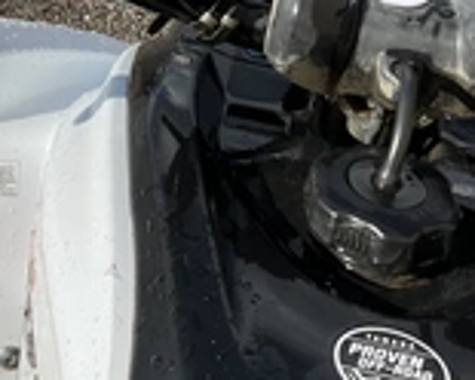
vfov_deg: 20.1
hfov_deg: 25.4
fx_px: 1026
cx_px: 67
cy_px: -31
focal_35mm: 73
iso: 25
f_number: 1.8
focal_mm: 3
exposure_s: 1/1984
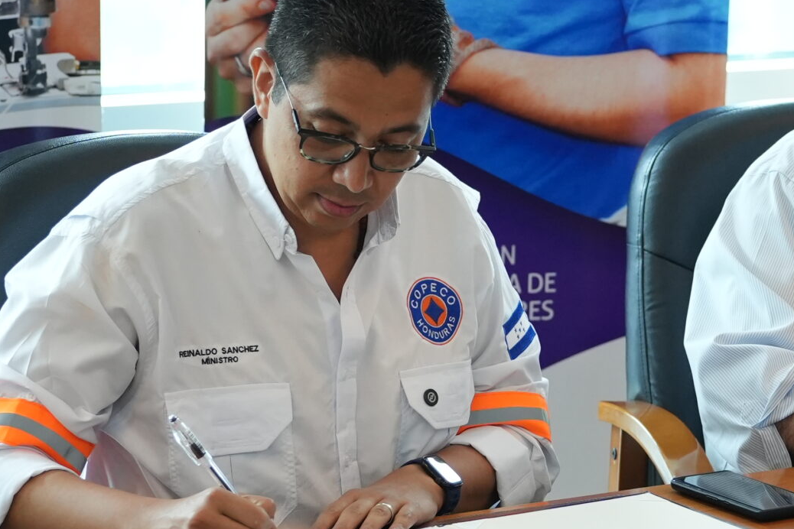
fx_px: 3154
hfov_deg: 14.2
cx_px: 707
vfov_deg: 9.6
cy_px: 269
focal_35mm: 143
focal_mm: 39
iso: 1600
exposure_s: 1/500
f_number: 2.8
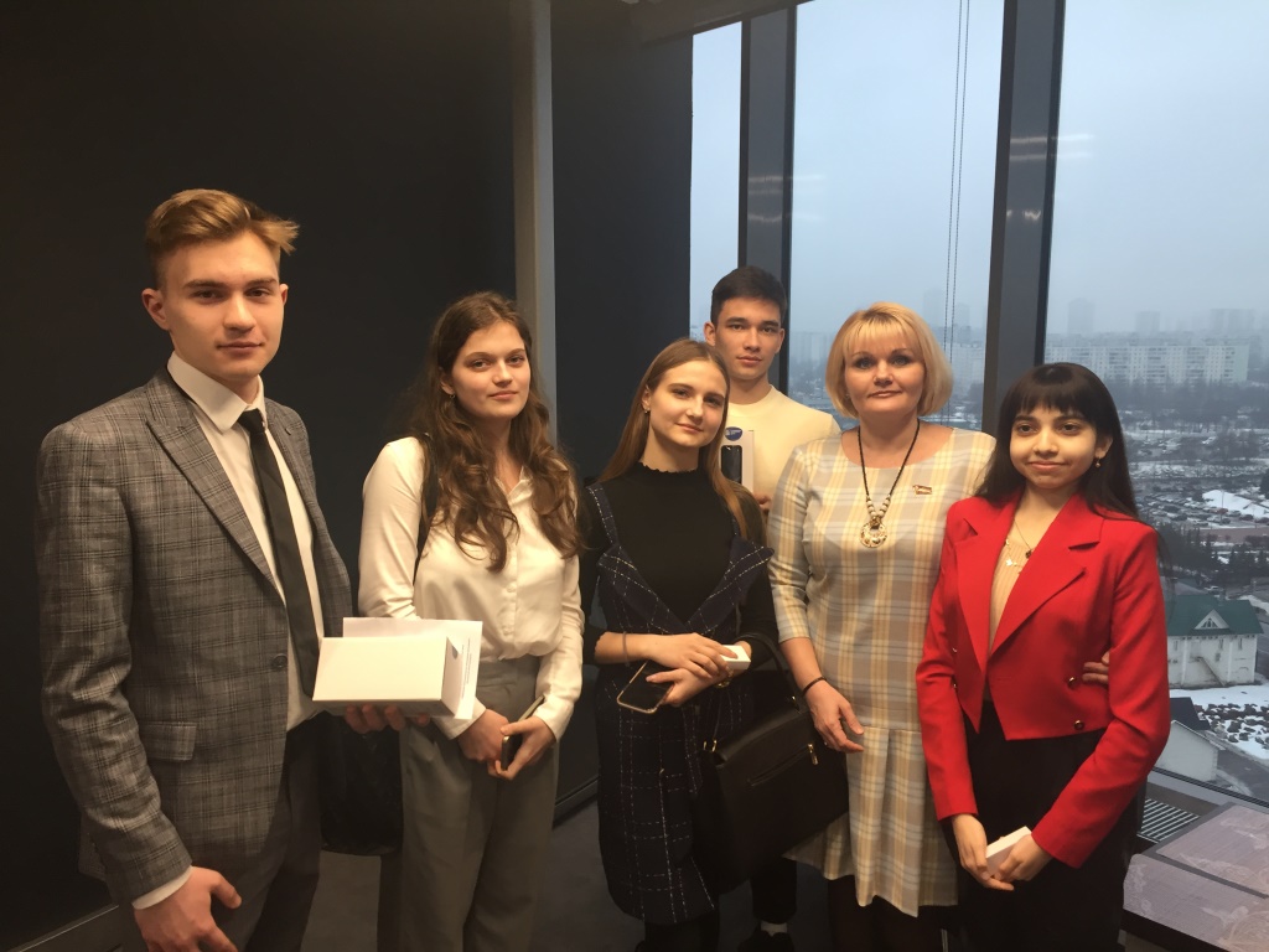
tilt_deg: -6.8
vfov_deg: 48.2
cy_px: 476
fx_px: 1063
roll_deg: -0.2
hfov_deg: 61.7
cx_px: 634
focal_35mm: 29
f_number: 2.2
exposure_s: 1/33
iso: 40
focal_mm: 4.15
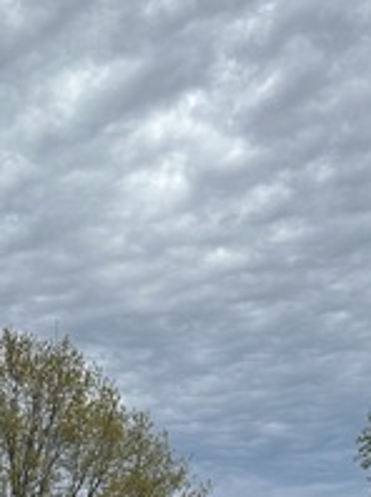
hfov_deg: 18.0
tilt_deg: +10.6
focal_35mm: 81
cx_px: 65
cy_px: 546
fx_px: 1160
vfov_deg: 22.8
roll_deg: -0.2
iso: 80
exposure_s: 1/2809
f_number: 1.78
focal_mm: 6.86
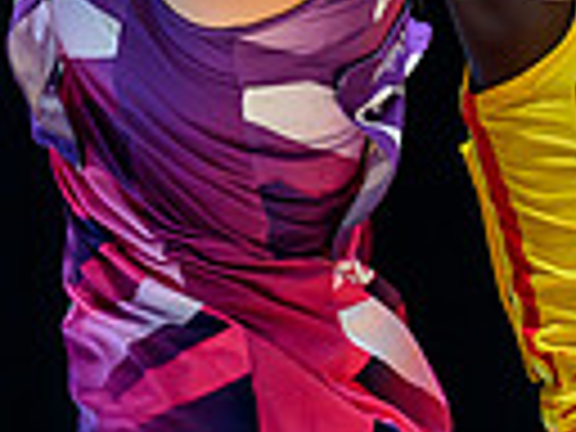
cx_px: 123
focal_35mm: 1123
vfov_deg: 1.3
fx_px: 18686
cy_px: -567
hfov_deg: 1.8
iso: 2500
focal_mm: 200
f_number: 3.5
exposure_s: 1/1250
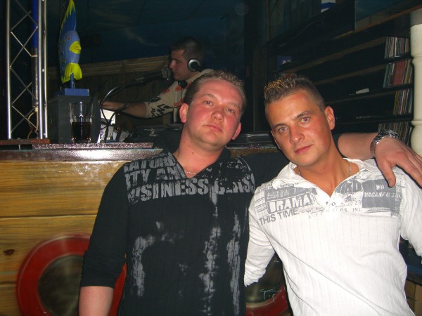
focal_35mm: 38
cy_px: 158
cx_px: 211
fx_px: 463
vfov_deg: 37.7
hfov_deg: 49.0
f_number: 2.8
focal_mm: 7.9
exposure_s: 1/60
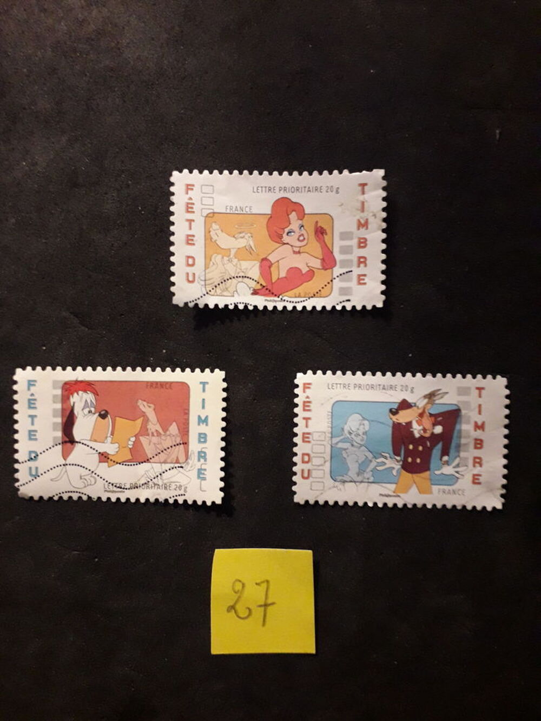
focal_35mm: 27
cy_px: 360
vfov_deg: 65.3
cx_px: 270
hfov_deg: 51.4
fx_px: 563
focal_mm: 3.6
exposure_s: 1/25
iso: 400
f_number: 1.9
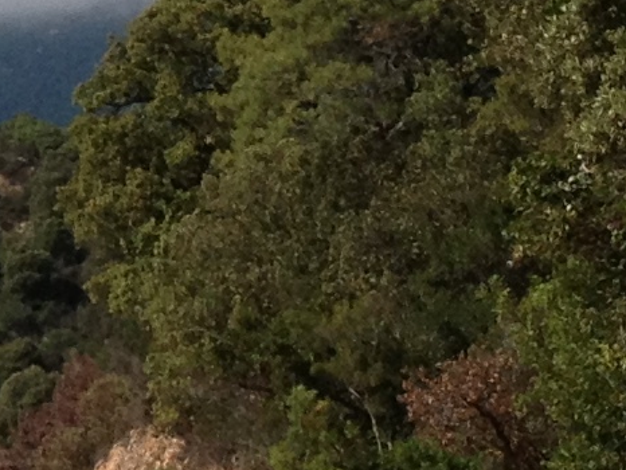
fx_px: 4433
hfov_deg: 7.6
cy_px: 140
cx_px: -780
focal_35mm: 245
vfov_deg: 6.1
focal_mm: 4.28
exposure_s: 1/1972
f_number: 2.4
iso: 64
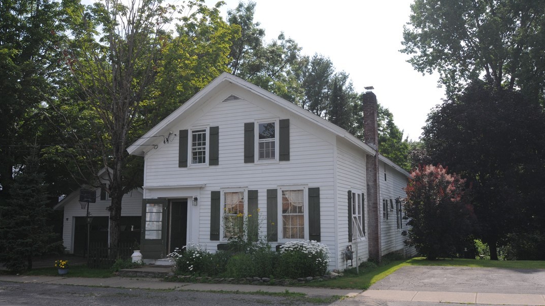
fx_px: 462
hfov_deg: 61.0
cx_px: 268
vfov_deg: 36.7
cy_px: 158
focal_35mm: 32
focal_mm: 20
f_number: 11
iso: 400
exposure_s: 1/500
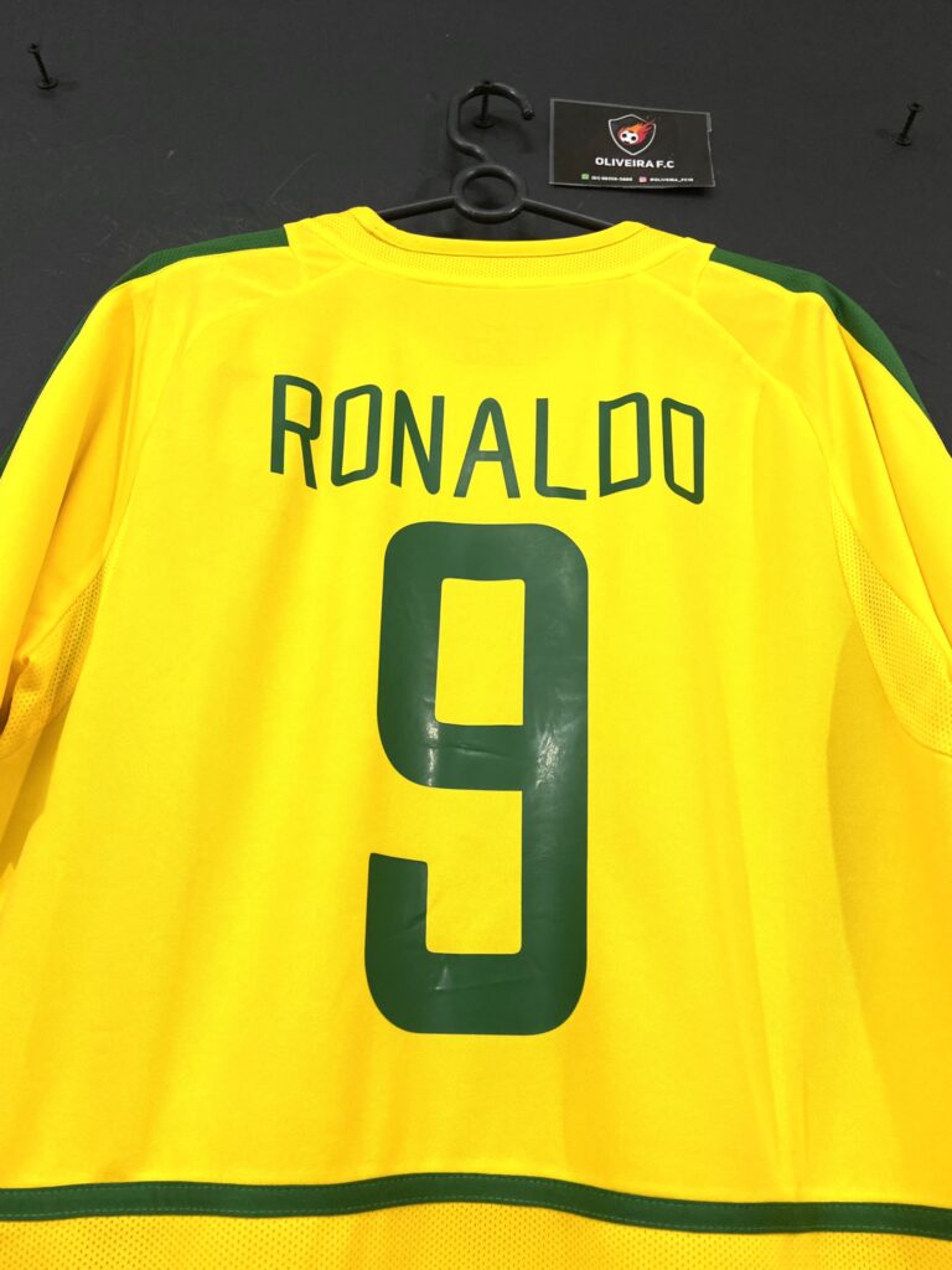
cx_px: 476
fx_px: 953
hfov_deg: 53.1
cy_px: 635
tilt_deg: +24.7
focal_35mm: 26
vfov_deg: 67.3
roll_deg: -0.8
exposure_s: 1/120
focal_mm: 4.25
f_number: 1.8
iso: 125
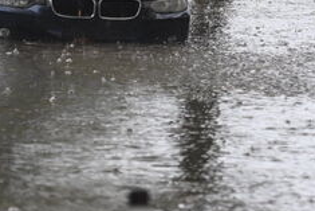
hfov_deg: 5.5
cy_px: -29
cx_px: -3
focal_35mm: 374
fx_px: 3274
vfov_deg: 3.7
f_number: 2.8
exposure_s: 1/400
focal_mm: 110
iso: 1600
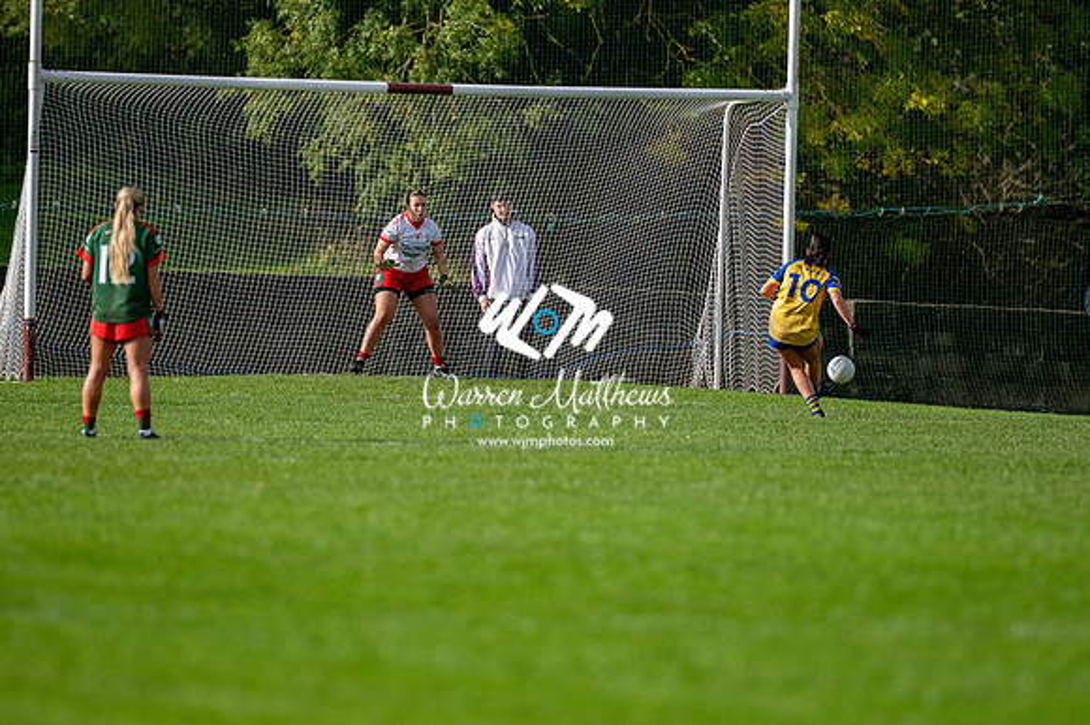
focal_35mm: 450
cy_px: 362
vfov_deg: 3.1
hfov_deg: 4.6
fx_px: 13617
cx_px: 545
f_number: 2.8
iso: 360
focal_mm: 300
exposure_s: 1/5000
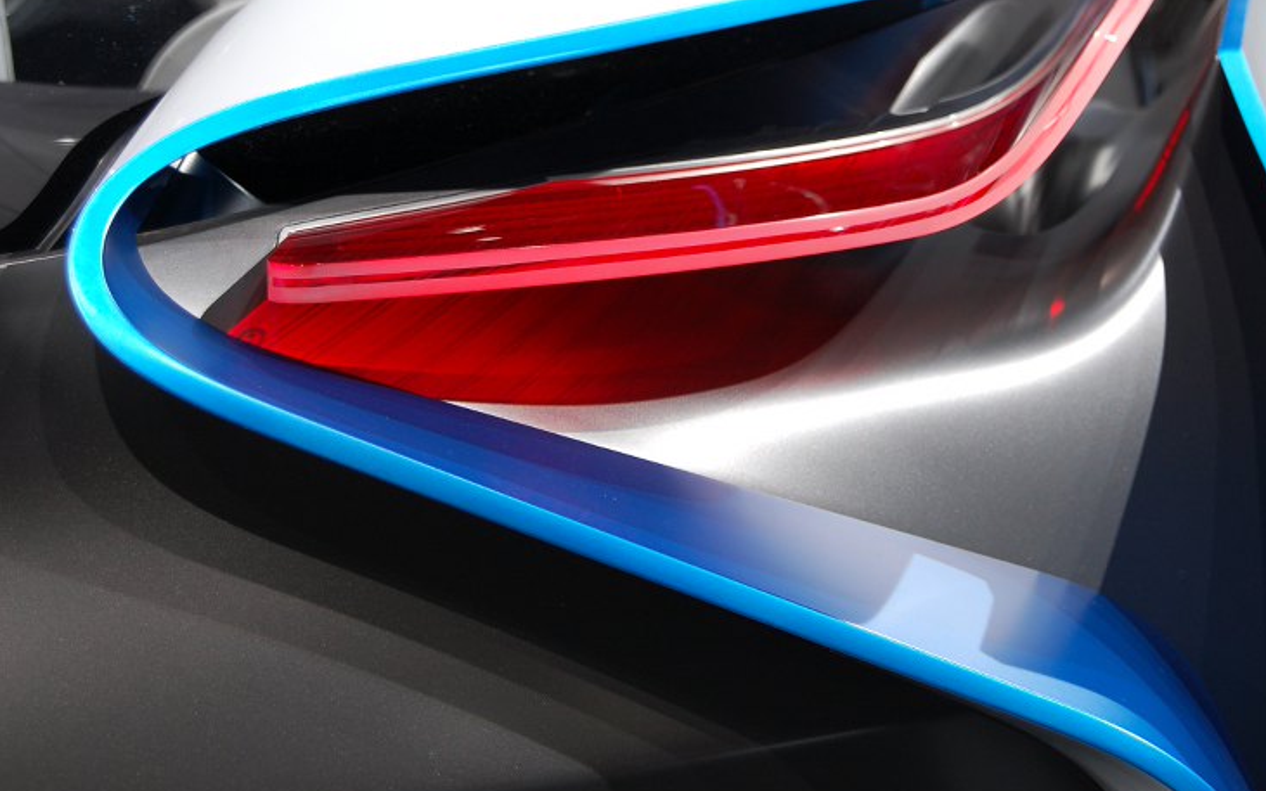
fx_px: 3692
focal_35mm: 107
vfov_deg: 12.2
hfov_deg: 19.4
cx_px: 830
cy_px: 243
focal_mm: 50
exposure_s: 1/125
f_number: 5.6
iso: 200
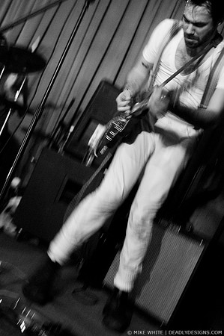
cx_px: 112
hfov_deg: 25.7
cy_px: 168
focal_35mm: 52
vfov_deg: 37.9
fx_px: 491
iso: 800
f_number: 2.8
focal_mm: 35
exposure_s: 1/40
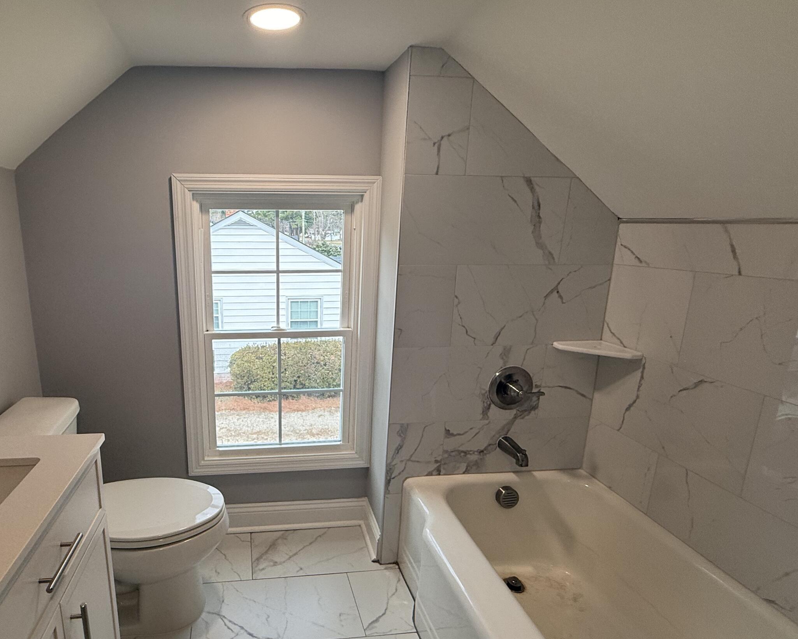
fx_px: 472
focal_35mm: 20
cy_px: 344
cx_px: 291
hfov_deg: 78.7
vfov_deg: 68.0
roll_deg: -0.3
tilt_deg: -14.8
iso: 64
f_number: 2.2
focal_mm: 2.22
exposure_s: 1/150
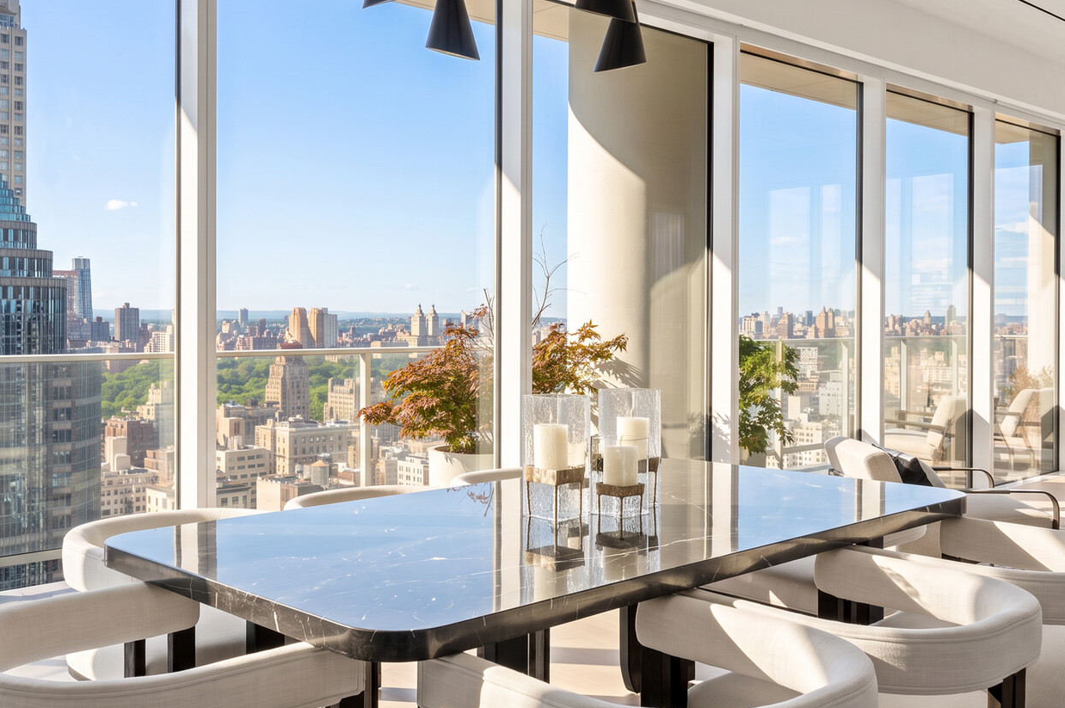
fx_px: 1182
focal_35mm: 40
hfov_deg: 48.4
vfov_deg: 33.3
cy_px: 336
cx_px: 465
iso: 250
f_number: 14
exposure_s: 1/13
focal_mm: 33
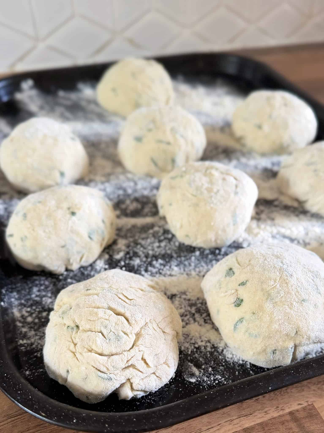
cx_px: 162
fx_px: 300
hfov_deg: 56.8
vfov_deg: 71.6
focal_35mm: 24
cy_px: 216
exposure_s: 1/89
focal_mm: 6.8
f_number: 1.8
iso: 200
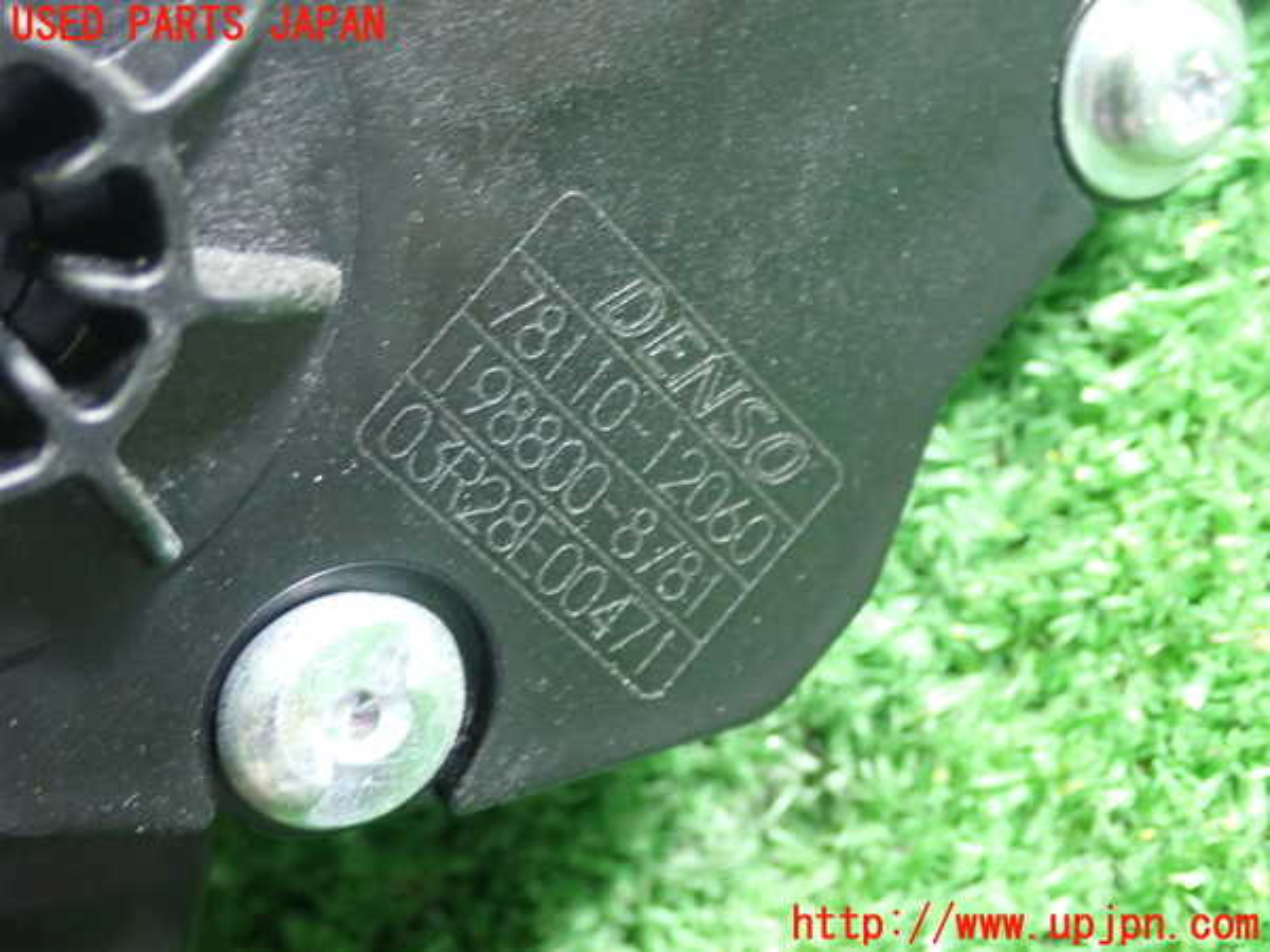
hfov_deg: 31.2
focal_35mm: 62
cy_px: 476
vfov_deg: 23.7
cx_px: 635
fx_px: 2275
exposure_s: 1/15
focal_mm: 11.09
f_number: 3.6
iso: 800
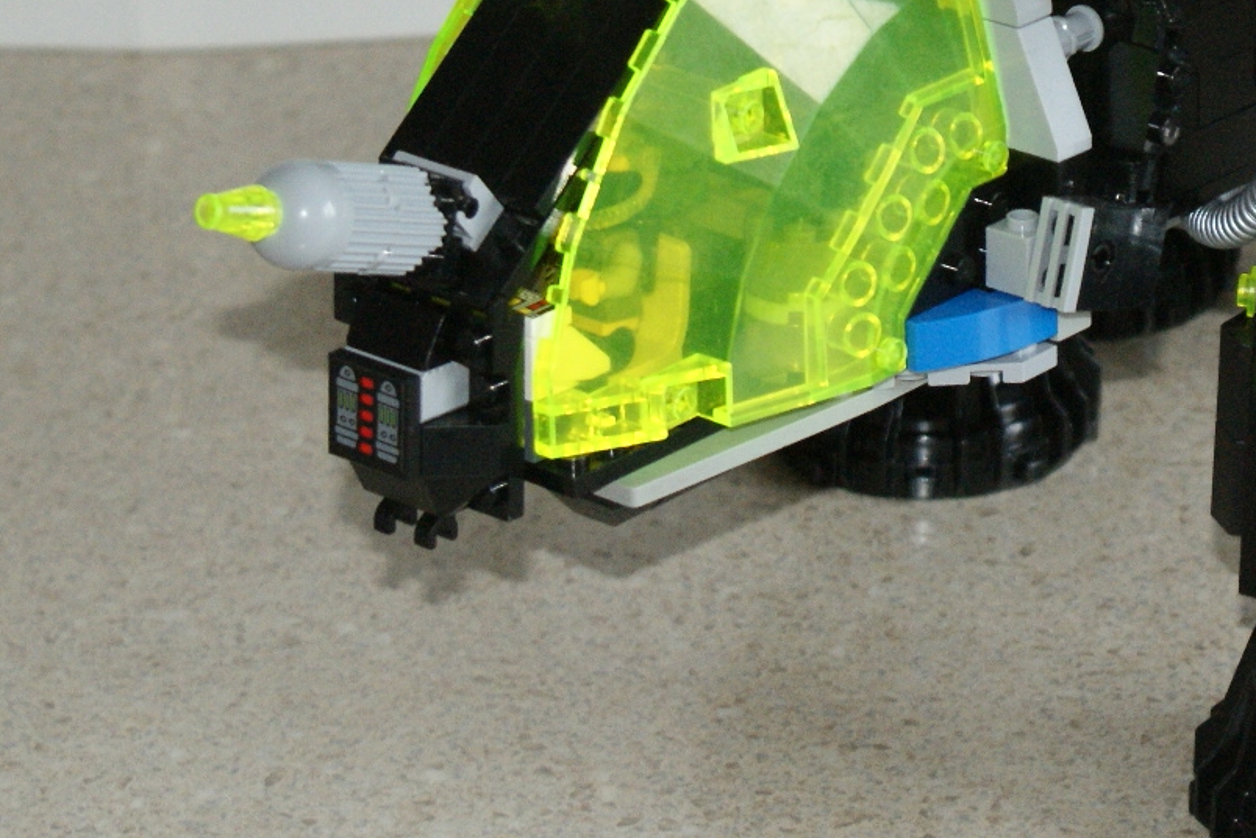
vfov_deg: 7.6
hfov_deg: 11.3
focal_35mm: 179
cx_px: 1334
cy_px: -72
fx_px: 6245
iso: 400
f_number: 5.6
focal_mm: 50
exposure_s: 1/80
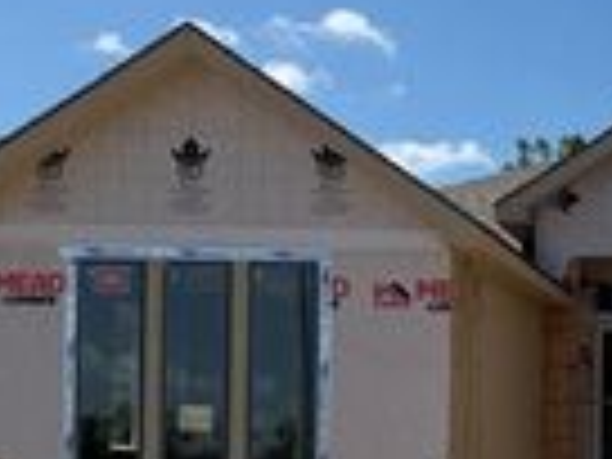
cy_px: 493
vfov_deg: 16.3
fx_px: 1556
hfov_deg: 19.6
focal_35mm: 88
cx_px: 896
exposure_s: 1/6711
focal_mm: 6.76
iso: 80
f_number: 1.78
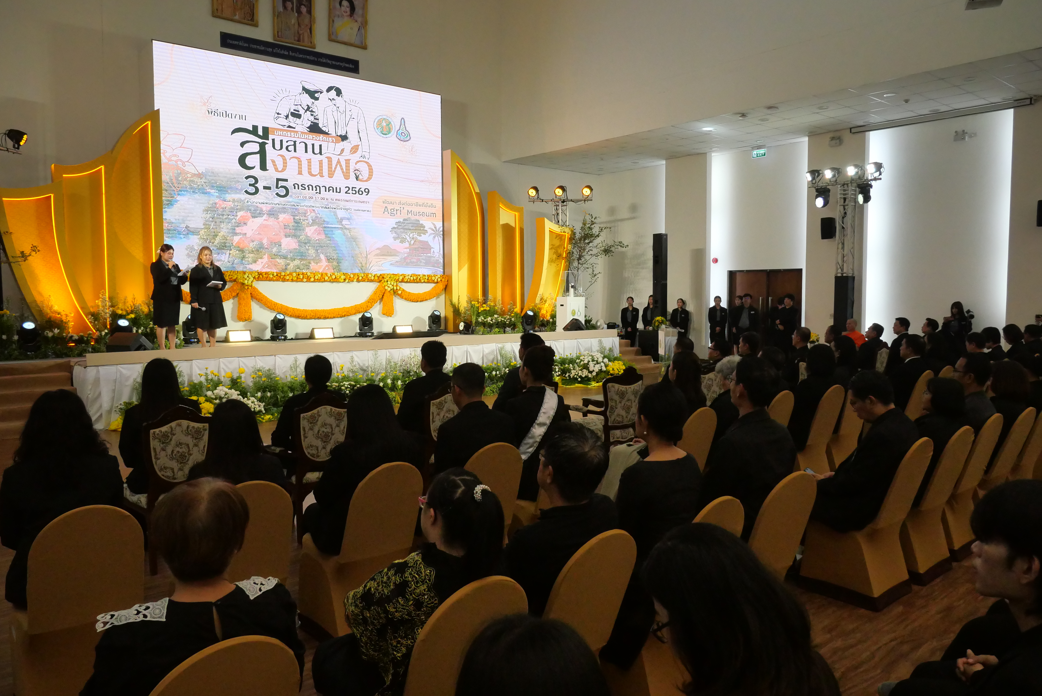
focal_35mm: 24
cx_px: 521
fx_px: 695
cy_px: 348
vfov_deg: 53.2
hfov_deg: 73.7
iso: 2500
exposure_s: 1/400
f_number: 5.6
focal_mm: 12
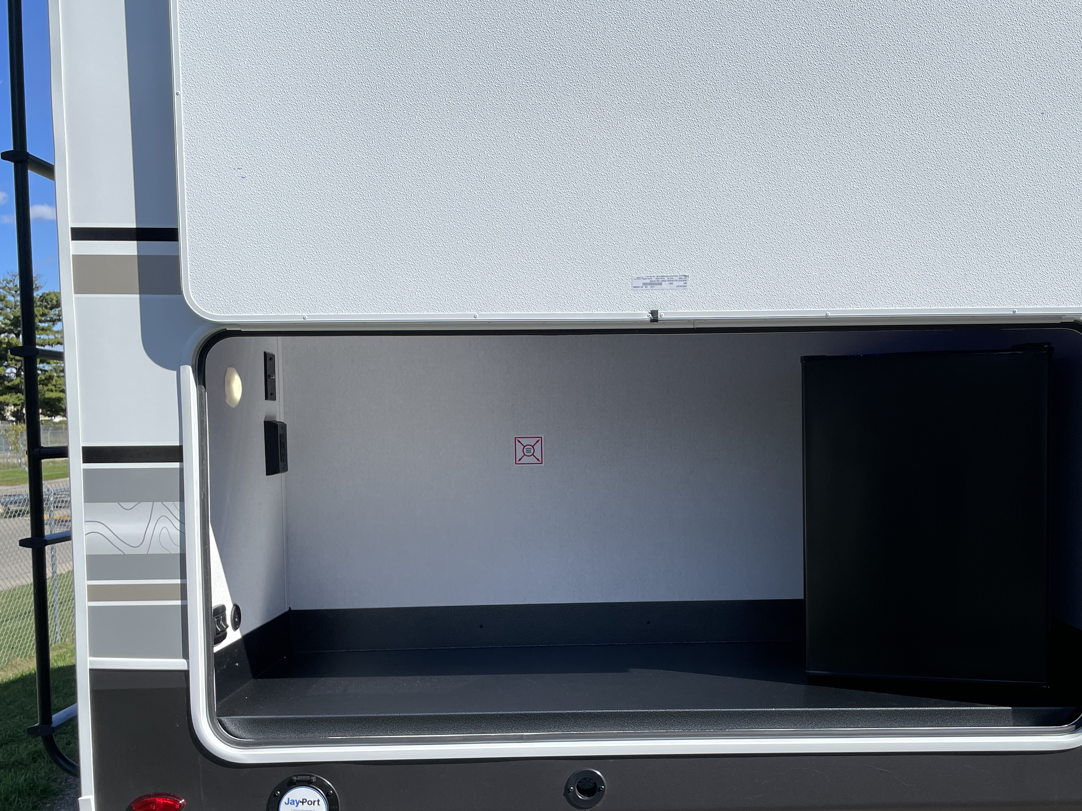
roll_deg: +1.1
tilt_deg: -2.6
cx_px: 623
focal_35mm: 33
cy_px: 495
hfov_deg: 55.1
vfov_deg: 42.7
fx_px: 1032
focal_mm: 4.2
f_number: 1.6
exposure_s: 1/3861
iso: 32
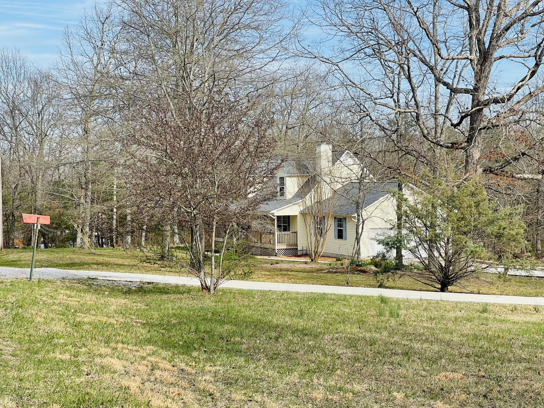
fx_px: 1006
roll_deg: +1.1
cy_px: 204
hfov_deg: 30.3
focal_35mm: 64
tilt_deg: -1.2
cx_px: 272
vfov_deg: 22.9
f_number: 2.2
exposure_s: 1/686
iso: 20
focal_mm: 7.5
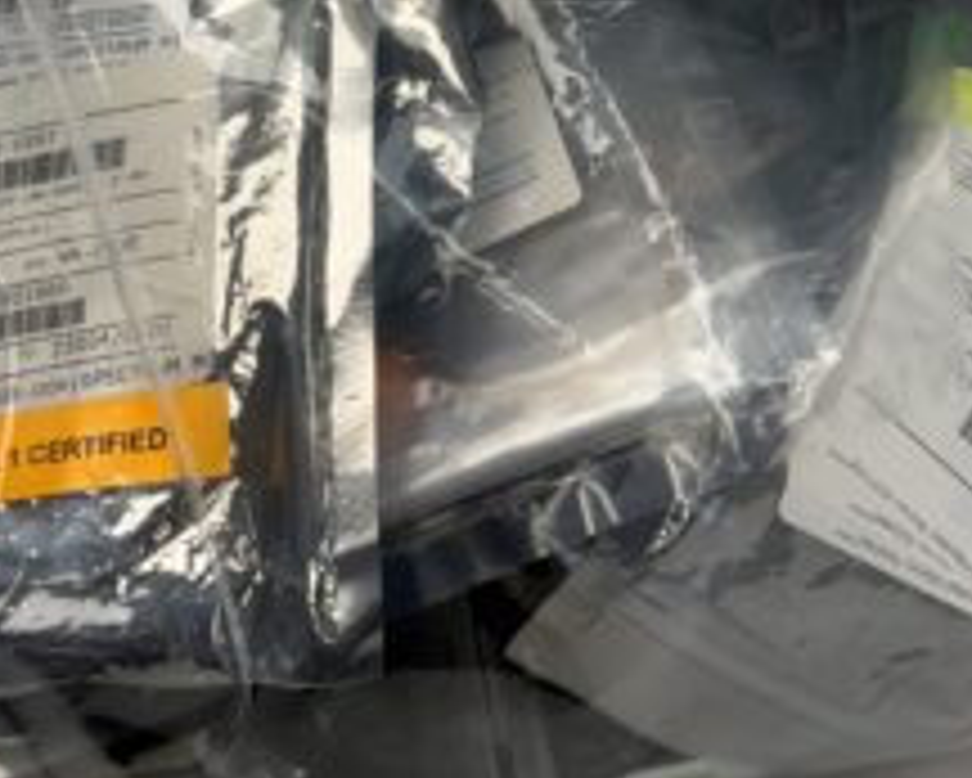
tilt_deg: -23.1
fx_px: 1871
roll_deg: +1.3
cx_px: 450
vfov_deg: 22.8
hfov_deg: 29.1
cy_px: 49
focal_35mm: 65
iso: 64
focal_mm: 6.76
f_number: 1.78
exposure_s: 1/264
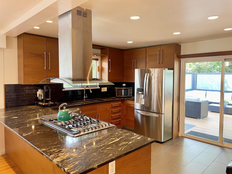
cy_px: 87
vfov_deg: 53.1
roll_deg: +0.6
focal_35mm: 26
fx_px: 174
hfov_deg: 67.3
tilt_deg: -3.0
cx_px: 116
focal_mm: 4.2
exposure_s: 1/60
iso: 100
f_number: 1.6
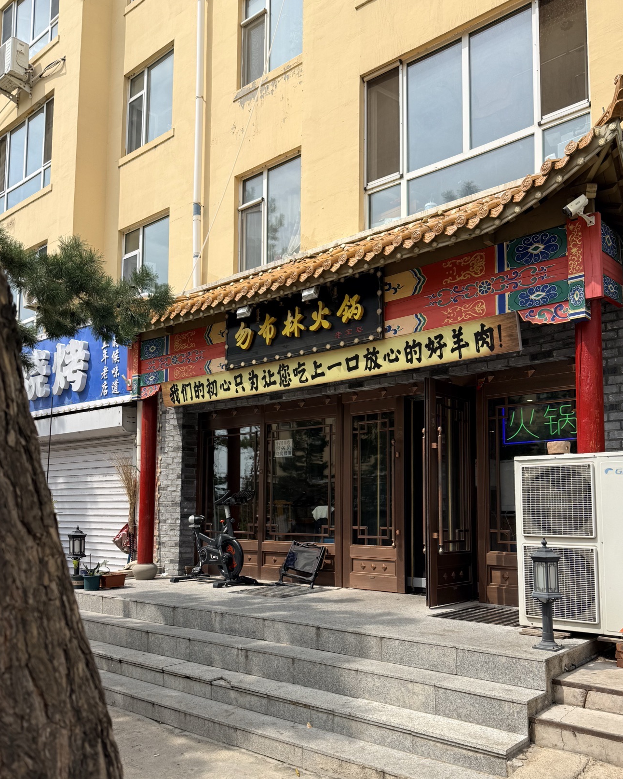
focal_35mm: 29
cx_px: 328
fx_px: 669
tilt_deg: +3.8
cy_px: 452
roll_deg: -1.6
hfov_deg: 49.9
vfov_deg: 60.1
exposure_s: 1/3759
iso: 80
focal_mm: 6.76
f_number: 1.78
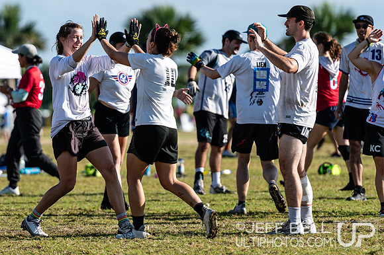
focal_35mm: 442
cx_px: 98
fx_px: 4710
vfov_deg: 3.1
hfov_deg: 4.7
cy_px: 114
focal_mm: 200
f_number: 3.2
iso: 64
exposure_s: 1/1250
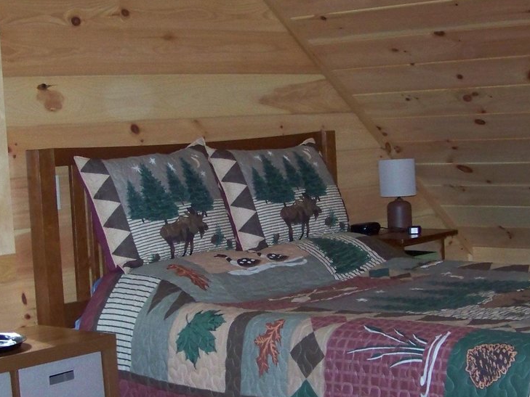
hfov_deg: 24.7
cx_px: 318
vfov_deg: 18.6
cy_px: 245
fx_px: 1210
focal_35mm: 79
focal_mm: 5.85
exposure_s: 1/30
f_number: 2.8
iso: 200
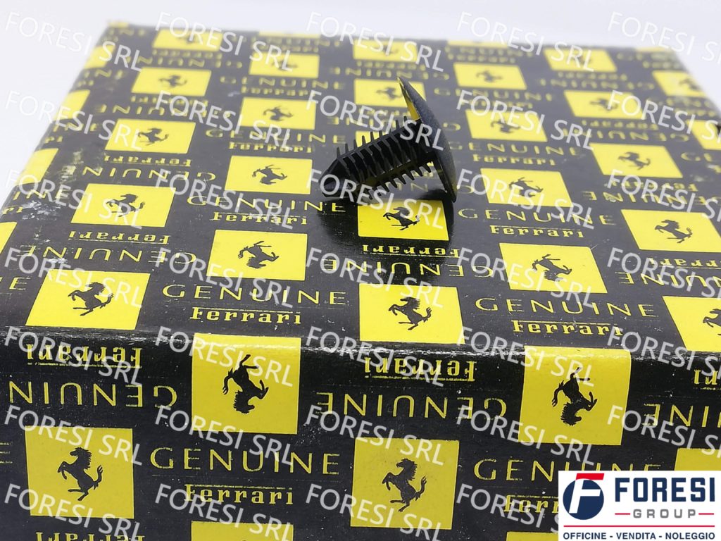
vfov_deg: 27.0
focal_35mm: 54
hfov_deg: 35.5
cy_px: 270
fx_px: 1125
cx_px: 360
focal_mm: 3.81
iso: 50
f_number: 2.2
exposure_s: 1/50
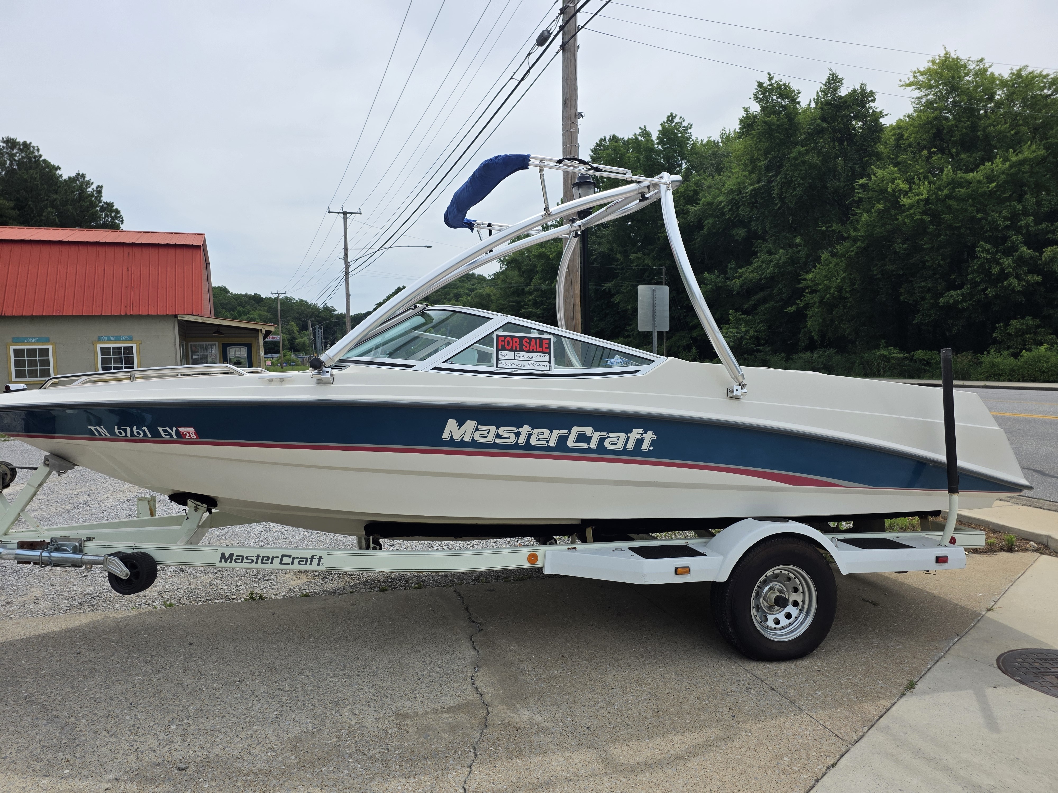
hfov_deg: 73.9
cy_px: 396
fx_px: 703
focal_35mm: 23
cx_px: 529
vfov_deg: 58.9
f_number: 1.7
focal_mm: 6.25
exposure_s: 1/7061
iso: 80
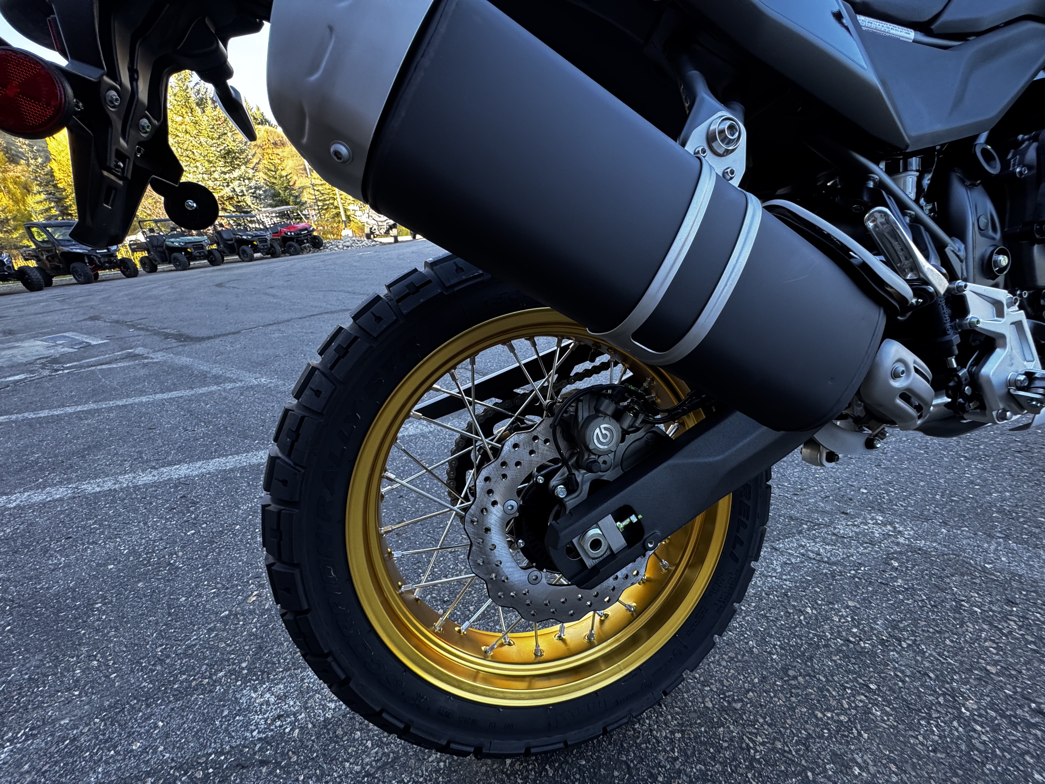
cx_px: 522
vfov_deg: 85.7
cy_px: 392
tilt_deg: -24.8
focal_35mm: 14
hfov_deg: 102.1
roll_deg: +6.2
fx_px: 423
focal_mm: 2.22
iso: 160
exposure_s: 1/99
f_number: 2.2
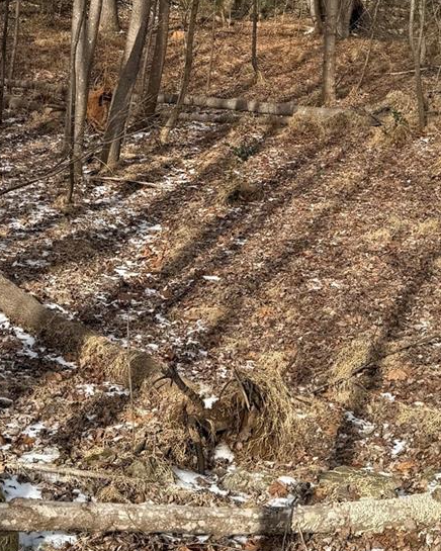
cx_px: 265
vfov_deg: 27.4
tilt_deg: -8.2
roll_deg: -2.1
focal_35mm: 66
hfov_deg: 23.1
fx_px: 1077
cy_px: 29
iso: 80
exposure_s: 1/2525
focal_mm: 6.76
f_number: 1.78
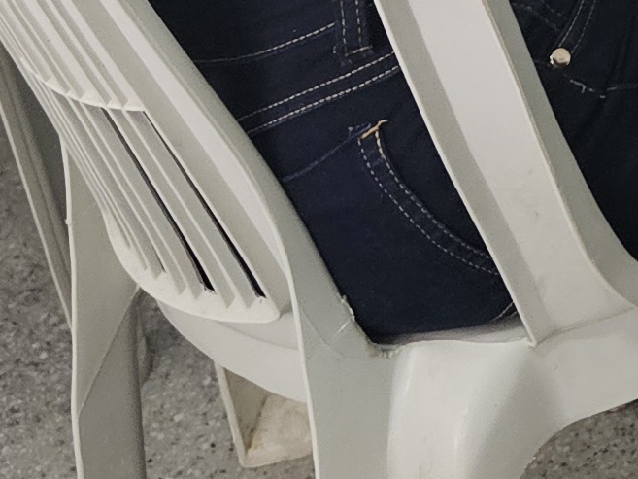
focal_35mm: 140
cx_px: 1556
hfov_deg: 11.5
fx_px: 2581
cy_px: -837
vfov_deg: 9.0
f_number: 1.7
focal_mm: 6.3
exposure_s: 1/120
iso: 400
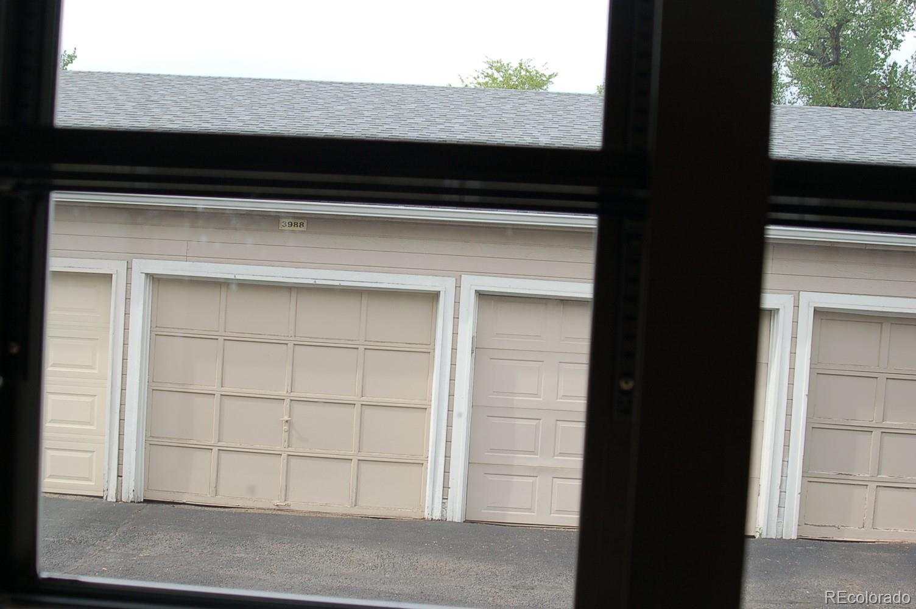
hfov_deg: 46.4
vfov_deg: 31.8
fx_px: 1068
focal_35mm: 42
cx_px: 458
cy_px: 304
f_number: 7.1
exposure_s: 1/200
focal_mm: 28
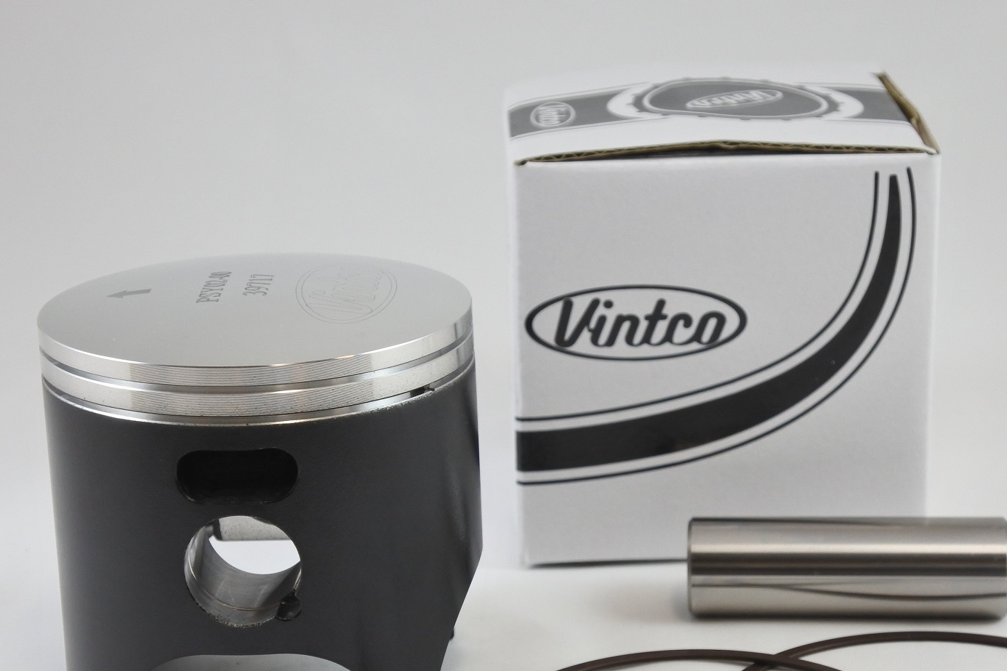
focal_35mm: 85
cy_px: 444
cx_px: 571
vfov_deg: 16.0
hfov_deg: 23.9
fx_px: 2377
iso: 500
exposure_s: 1/125
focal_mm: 22.3
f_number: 4.8
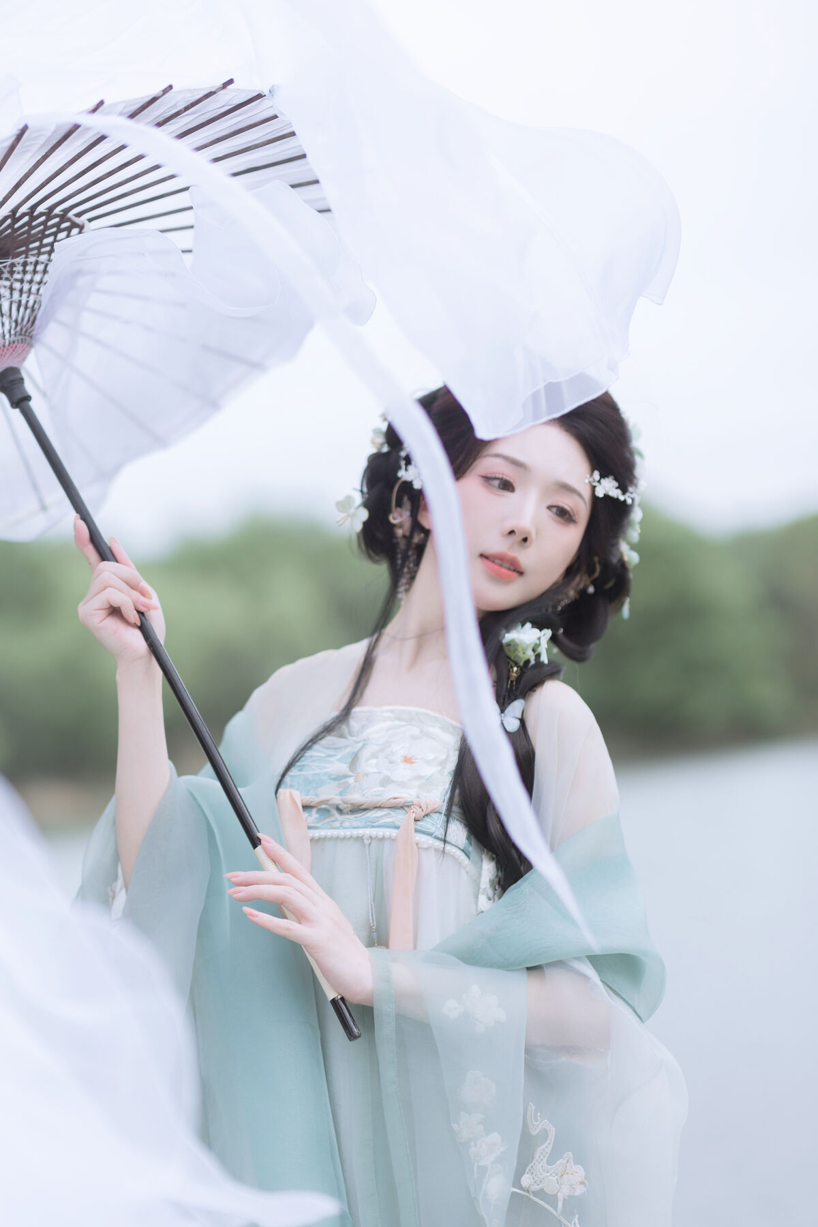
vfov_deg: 23.9
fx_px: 2897
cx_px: 409
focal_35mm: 85
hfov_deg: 16.1
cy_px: 614
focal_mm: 85
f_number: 2
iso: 125
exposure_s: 1/1600
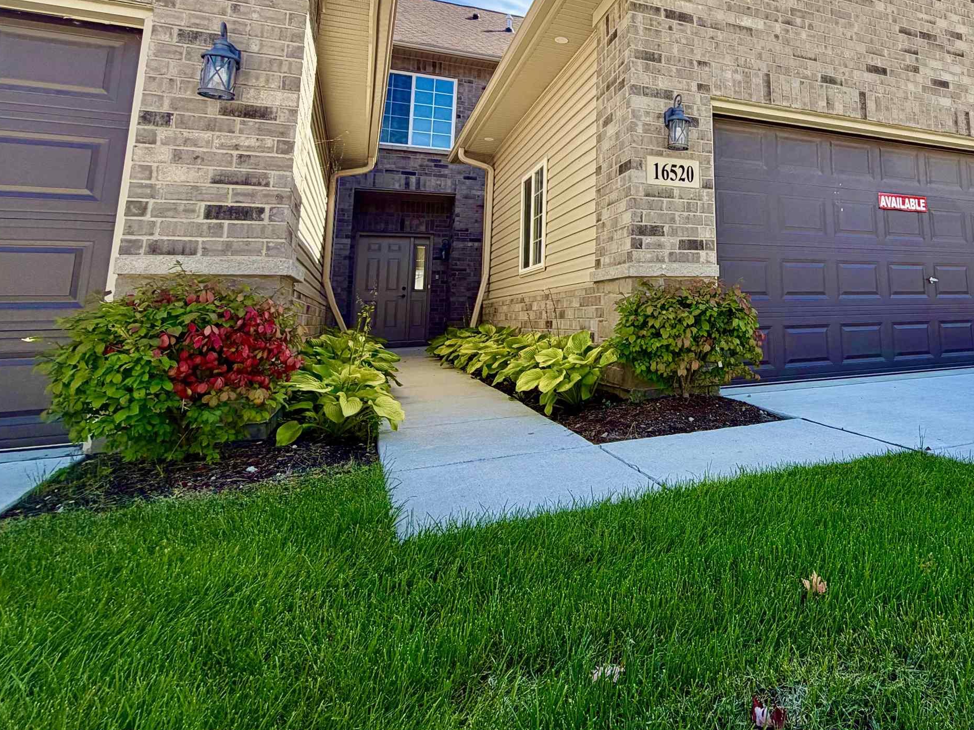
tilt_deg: +9.9
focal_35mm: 23
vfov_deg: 56.4
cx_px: 718
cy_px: 195
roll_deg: +1.7
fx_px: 647
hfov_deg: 69.5
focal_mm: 2.22
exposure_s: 1/613
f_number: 2.2
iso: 40
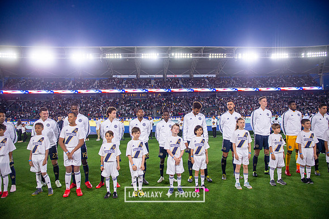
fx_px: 219
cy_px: 110
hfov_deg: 73.7
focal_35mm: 24
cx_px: 164
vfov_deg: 53.2
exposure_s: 1/1600
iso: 640
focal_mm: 24
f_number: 2.8
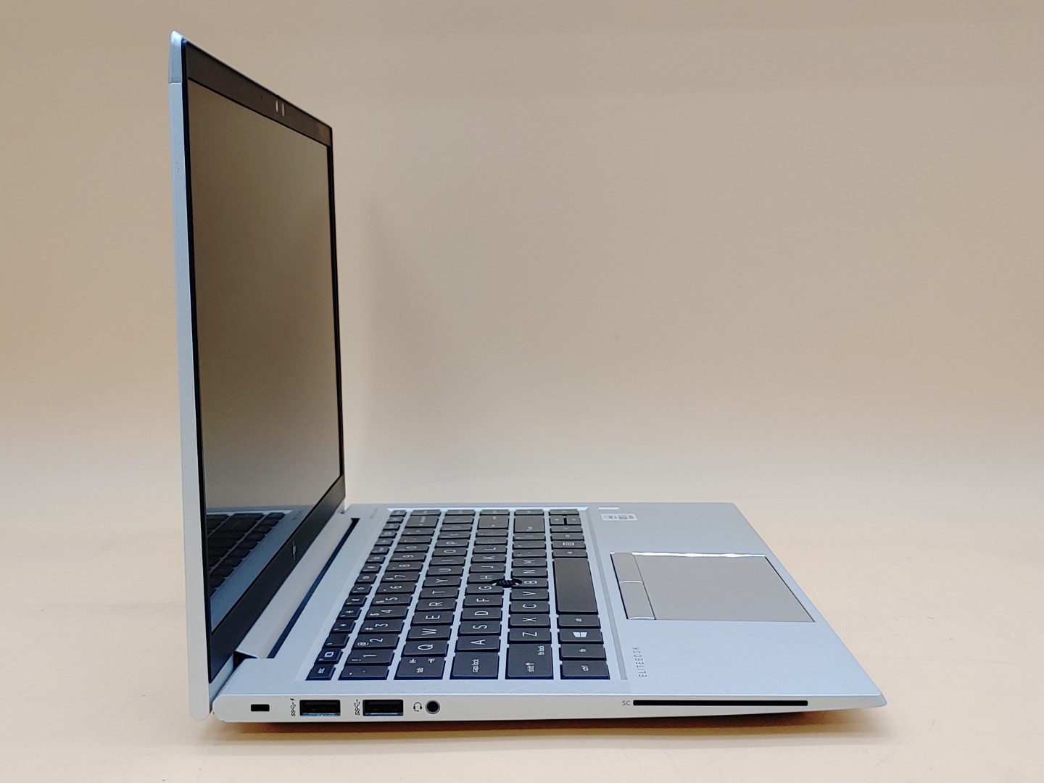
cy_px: 392
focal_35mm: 44
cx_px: 522
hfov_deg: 42.9
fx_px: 1327
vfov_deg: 32.9
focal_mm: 4.36
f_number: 1.8
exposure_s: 1/73
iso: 50
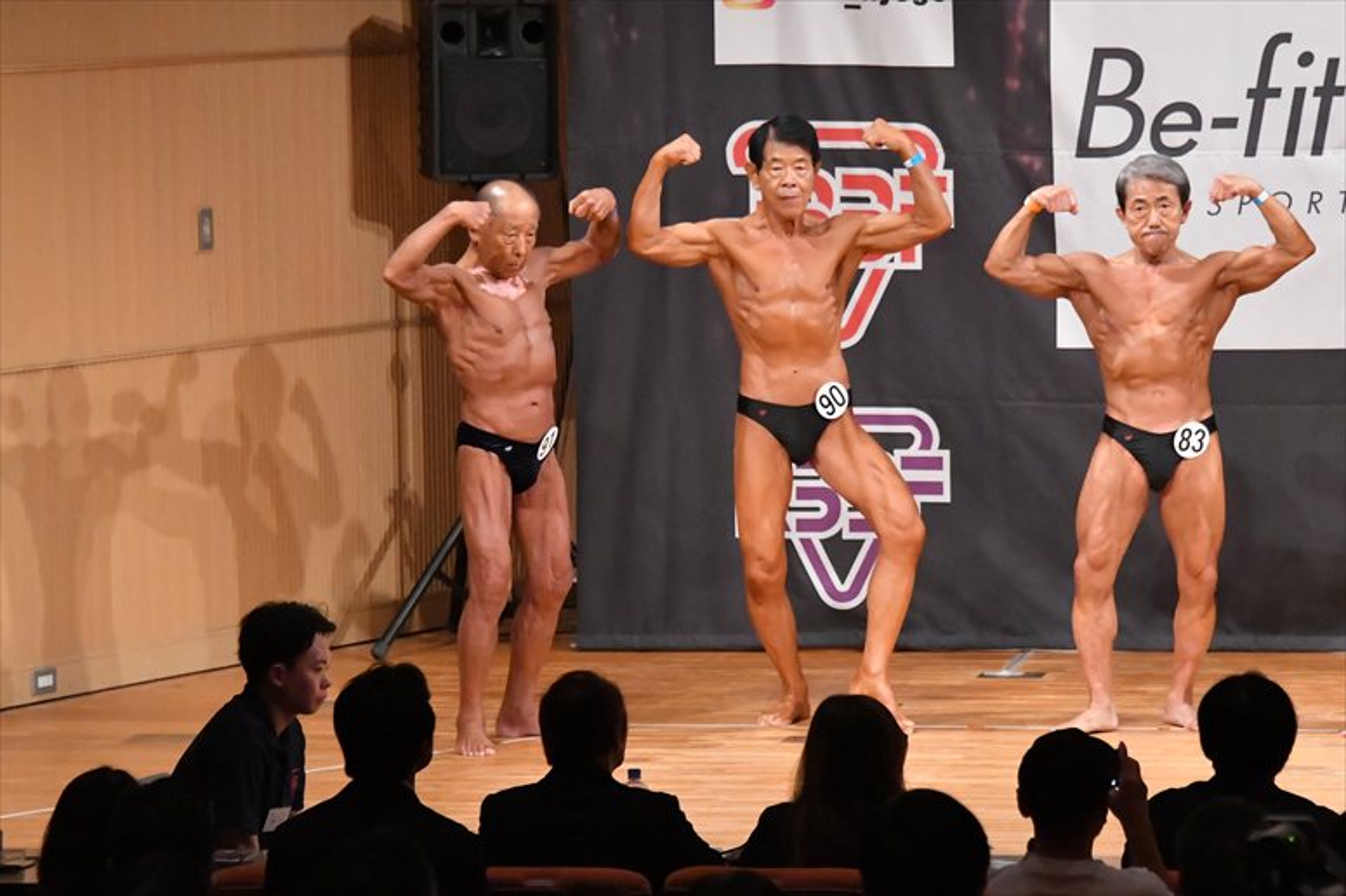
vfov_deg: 6.1
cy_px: 448
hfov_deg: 9.2
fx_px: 8409
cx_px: 673
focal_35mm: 225
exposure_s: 1/400
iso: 11400
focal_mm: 150
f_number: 5.6
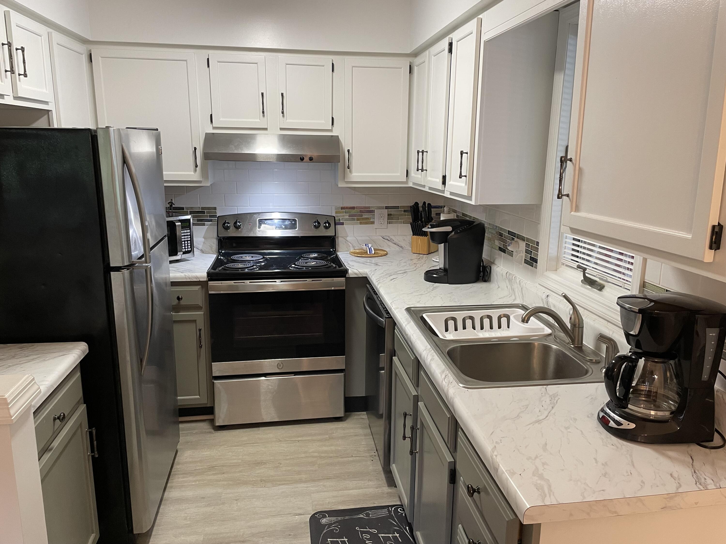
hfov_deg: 67.3
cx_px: 363
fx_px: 545
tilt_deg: -13.5
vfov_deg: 53.1
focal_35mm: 26
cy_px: 272
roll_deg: -0.6
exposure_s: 1/60
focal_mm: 4.2
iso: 100
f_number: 1.6
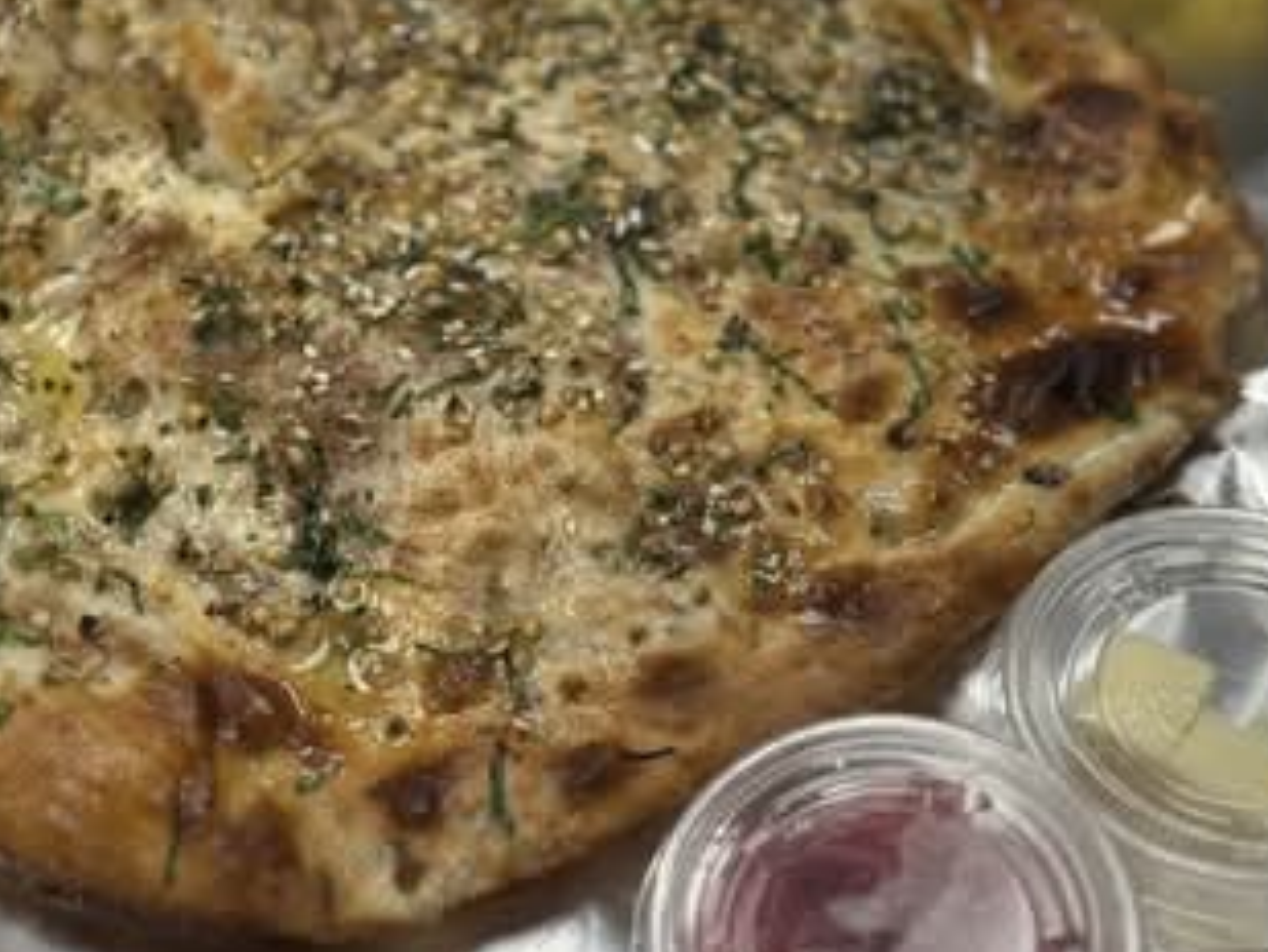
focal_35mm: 91
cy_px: 271
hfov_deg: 21.5
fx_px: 3335
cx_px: 497
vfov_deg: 16.2
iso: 64
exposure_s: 1/129
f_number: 1.78
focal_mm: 6.86
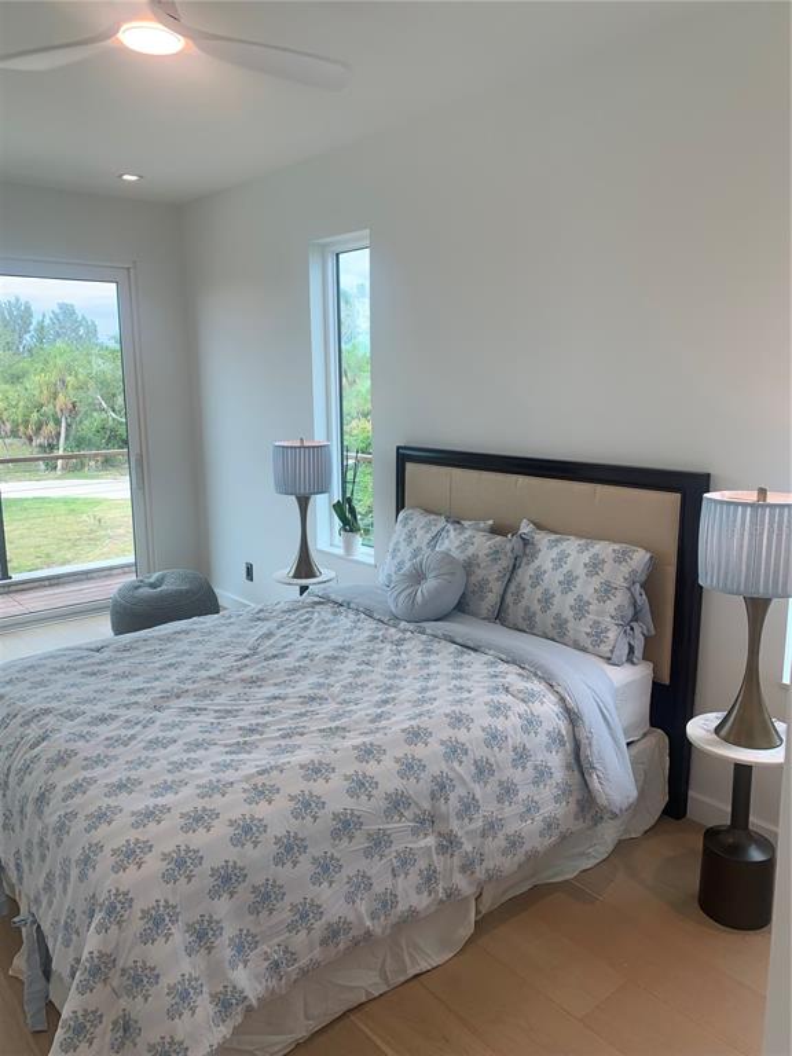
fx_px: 793
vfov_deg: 67.3
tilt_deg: -9.3
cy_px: 528
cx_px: 396
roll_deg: +1.0
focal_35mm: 26
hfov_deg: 53.1
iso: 25
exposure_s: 1/140
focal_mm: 4.25
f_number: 1.8
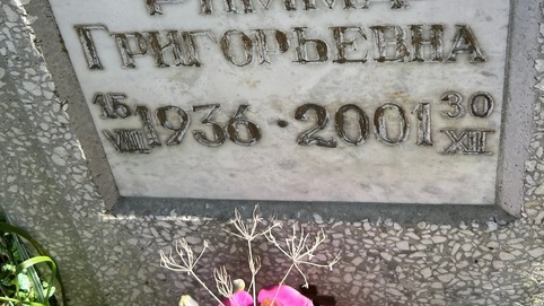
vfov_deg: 24.0
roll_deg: +1.5
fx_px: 678
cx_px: 263
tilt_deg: -38.7
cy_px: -17
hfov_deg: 43.7
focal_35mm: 47
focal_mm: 5.7
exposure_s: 1/743
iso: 50
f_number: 1.5
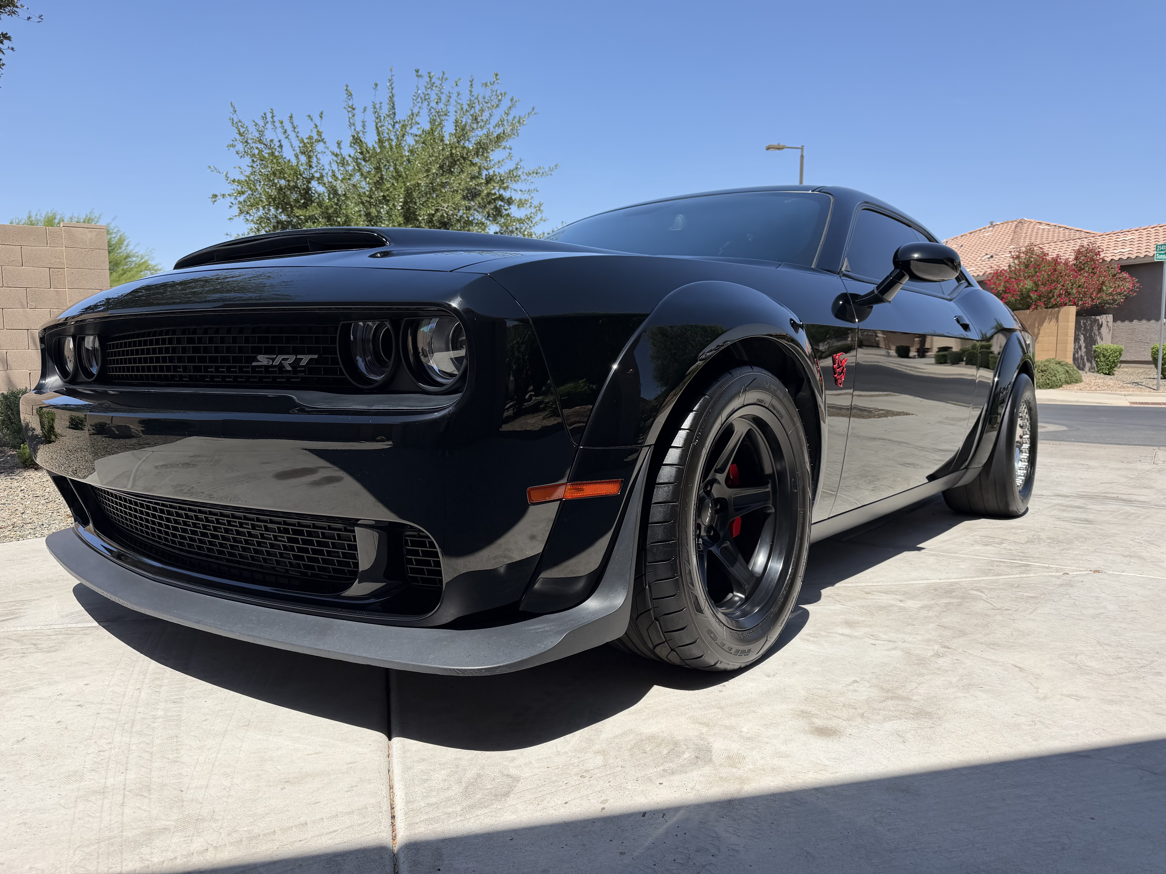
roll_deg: -0.9
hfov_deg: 71.6
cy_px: 437
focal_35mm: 24
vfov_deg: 56.8
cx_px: 583
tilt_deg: -6.8
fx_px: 808
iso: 80
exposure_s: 1/4405
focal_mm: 6.76
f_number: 1.78
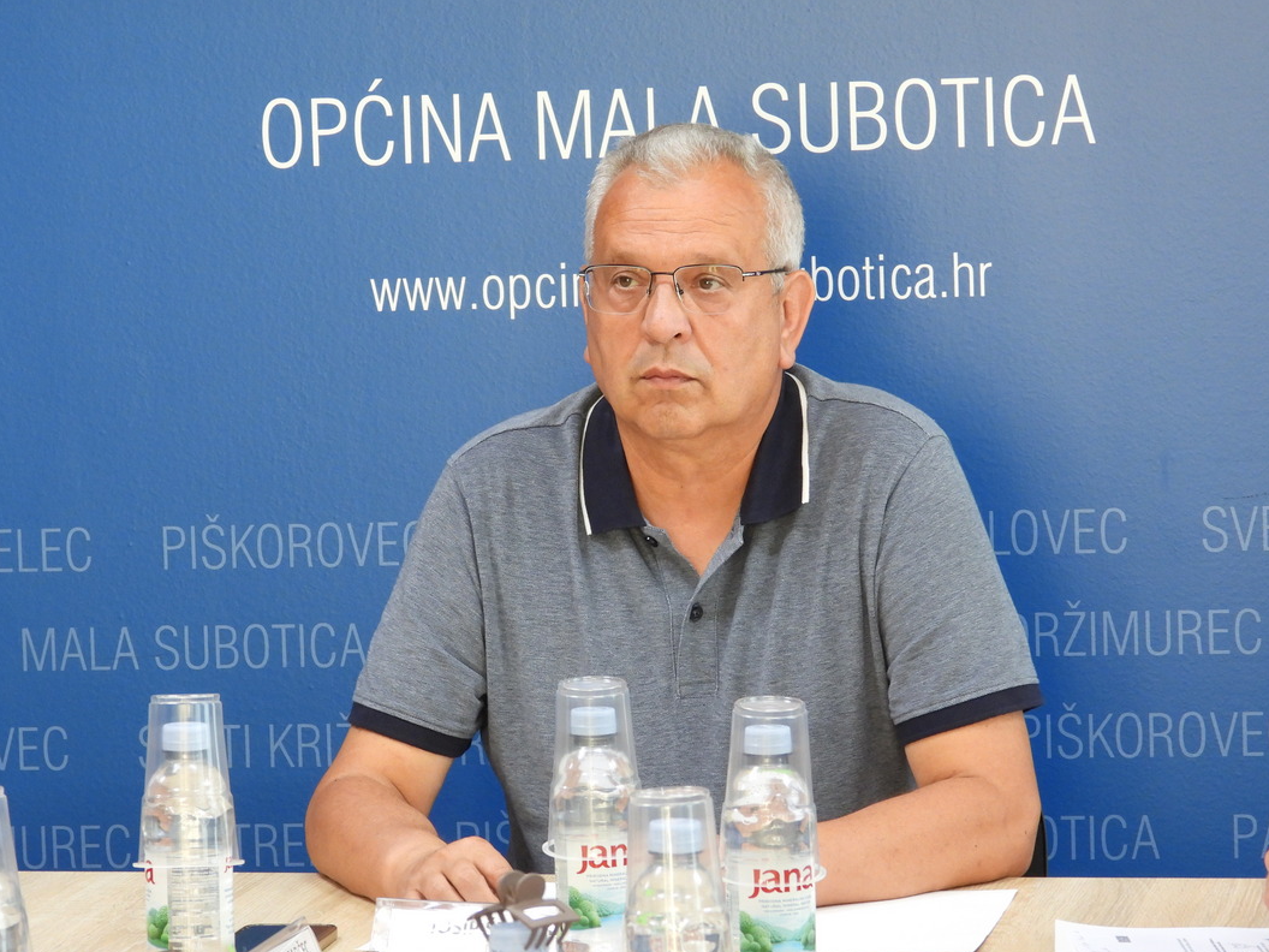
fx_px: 5206
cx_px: 560
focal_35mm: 142
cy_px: 539
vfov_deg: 10.4
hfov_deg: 13.9
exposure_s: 1/30
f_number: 4
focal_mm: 22.5
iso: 400
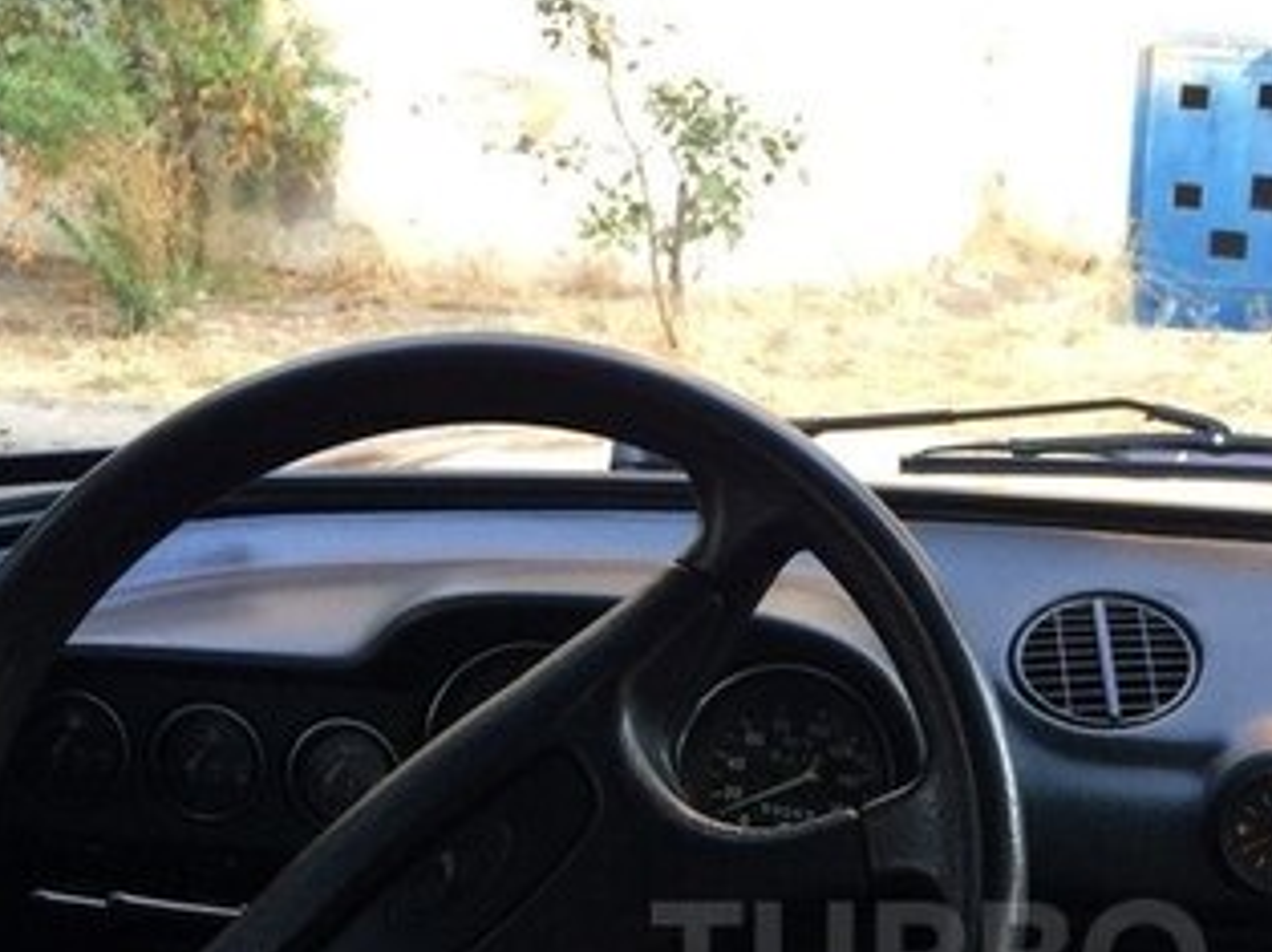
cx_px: 1065
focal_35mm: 61
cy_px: 962
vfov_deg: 23.0
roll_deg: -2.0
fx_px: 2240
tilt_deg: -21.9
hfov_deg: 30.7
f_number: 2.2
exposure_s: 1/33
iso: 100
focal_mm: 4.15
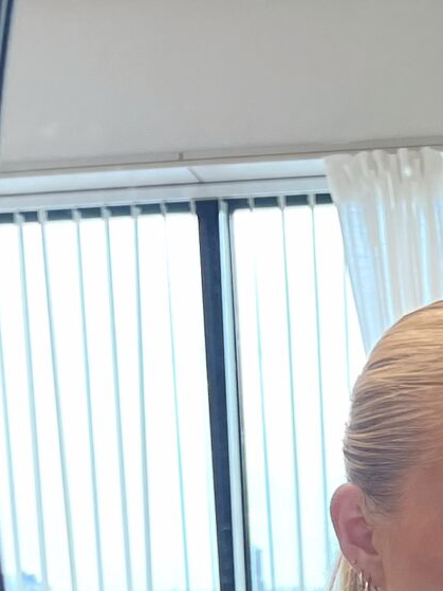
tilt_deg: -20.2
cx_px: 459
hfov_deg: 12.3
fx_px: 2031
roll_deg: +2.8
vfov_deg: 14.5
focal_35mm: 119
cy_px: 1075
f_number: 1.5
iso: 64
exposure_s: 1/100
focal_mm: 5.7
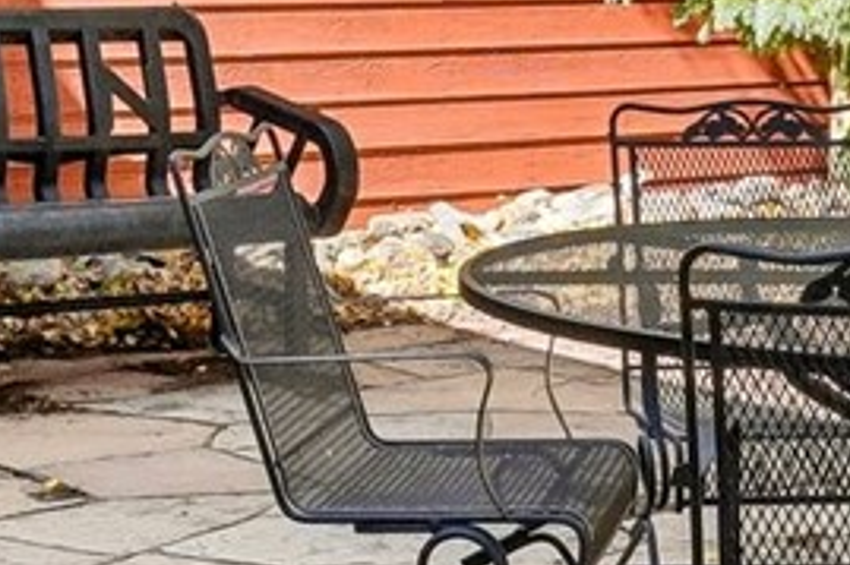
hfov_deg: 19.6
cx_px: 368
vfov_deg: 12.8
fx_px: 2458
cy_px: -134
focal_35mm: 104
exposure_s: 1/125
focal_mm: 11
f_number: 8
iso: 100
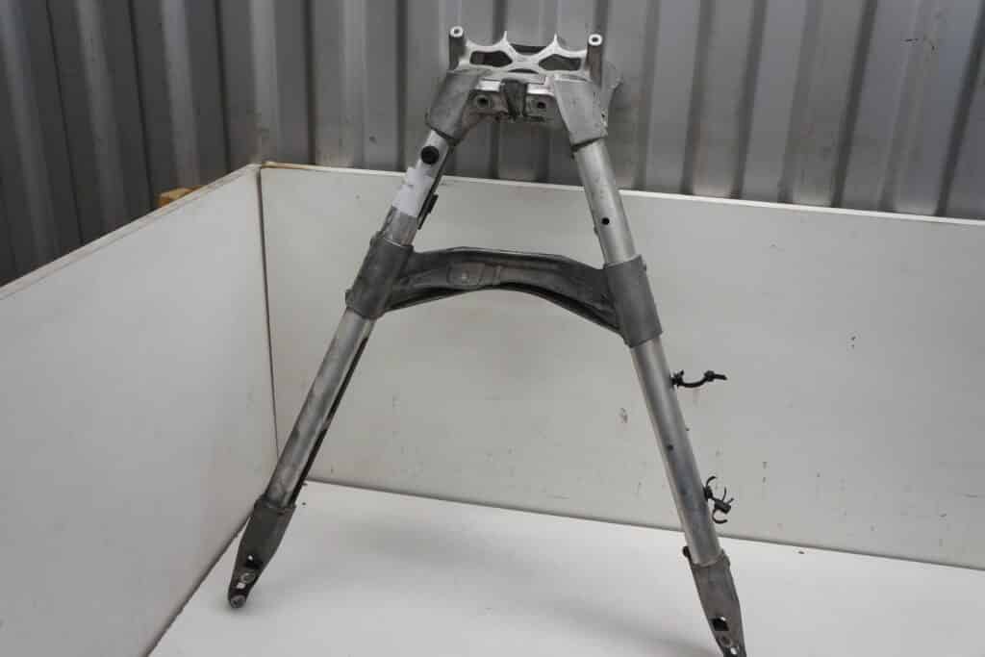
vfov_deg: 43.6
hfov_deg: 61.9
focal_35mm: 30
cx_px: 492
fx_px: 821
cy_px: 328
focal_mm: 20
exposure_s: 1/60
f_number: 5.6
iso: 250
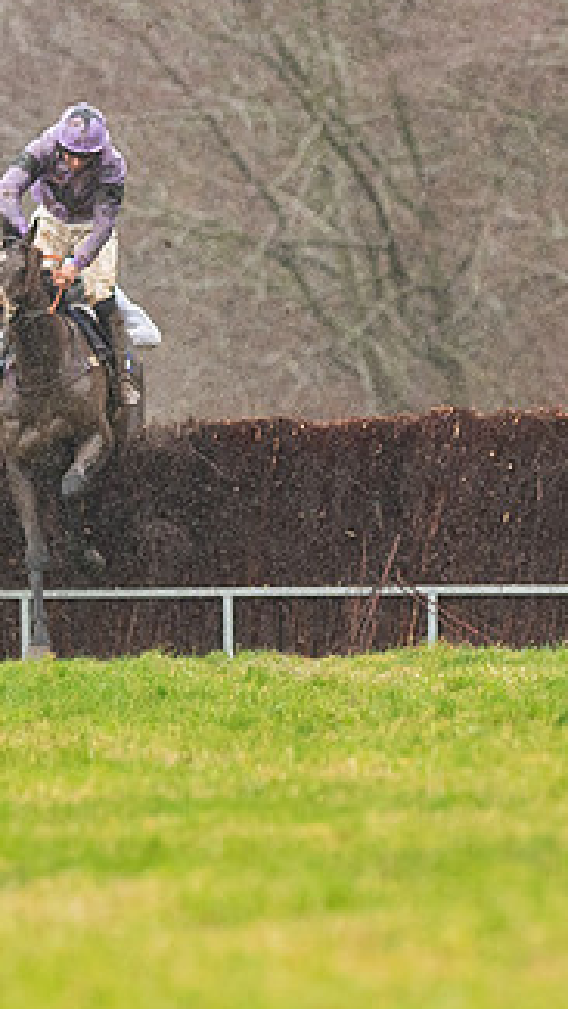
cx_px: 322
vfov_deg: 1.8
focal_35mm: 1226
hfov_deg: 1.0
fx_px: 32801
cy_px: 421
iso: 1000
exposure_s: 1/1000
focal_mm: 300
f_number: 5
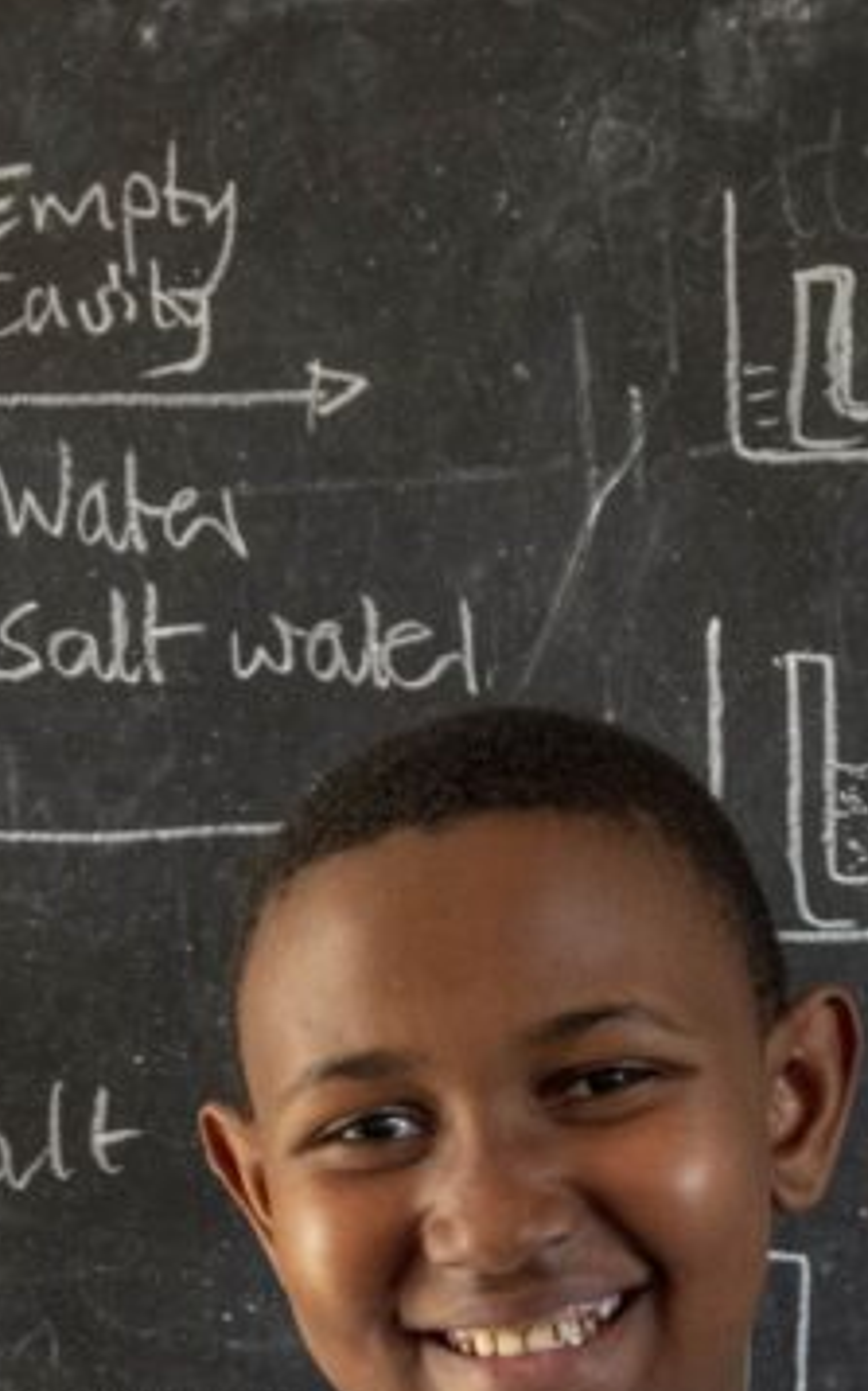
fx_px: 6096
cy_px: 1107
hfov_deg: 8.1
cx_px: 520
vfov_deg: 12.9
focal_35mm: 161
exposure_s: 1/100
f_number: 3.5
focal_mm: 55
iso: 1250
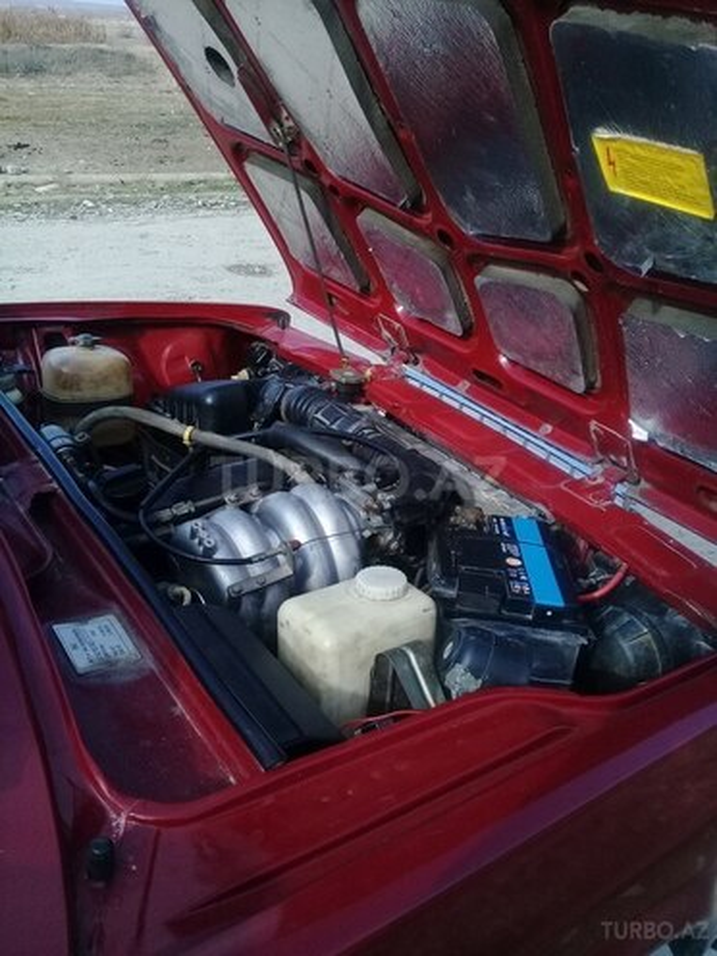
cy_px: 478
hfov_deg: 45.4
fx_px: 856
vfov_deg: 58.4
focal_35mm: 31
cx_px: 358
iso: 64
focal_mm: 3.3
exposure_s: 1/928
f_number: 2.2
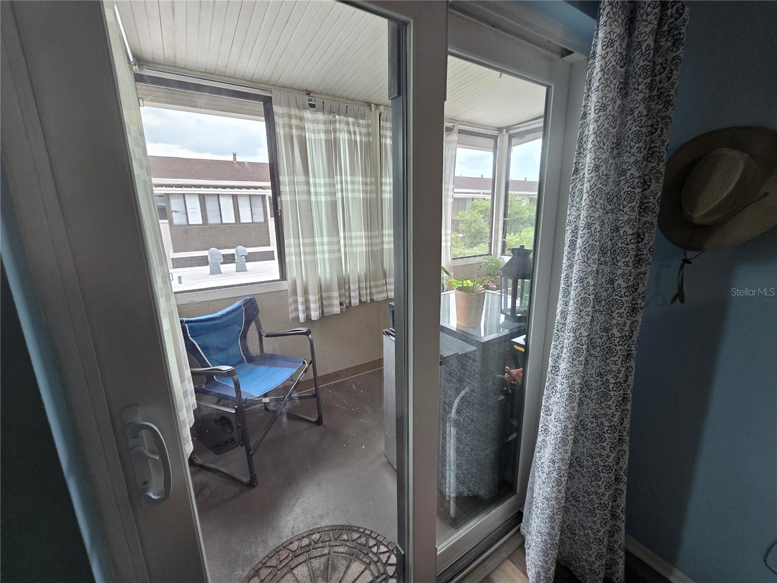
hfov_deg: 106.2
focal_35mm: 13
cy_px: 292
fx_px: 292
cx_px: 388
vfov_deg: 89.9
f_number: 2.2
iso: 80
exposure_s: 1/60
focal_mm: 2.2
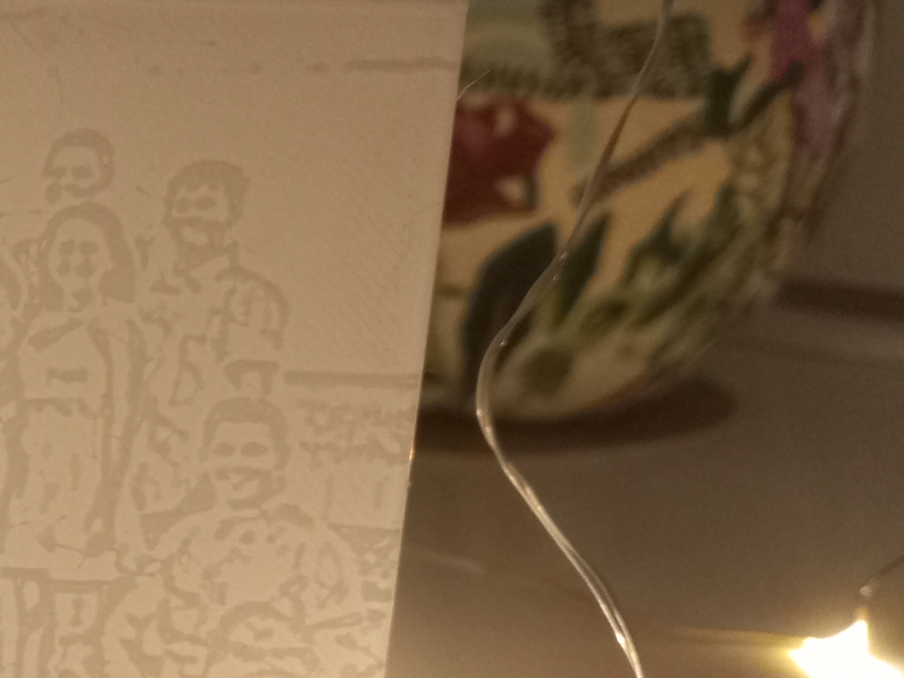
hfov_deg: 18.1
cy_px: 726
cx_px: -555
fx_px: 2428
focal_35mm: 93
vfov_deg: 15.5
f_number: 1.8
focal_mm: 4.6
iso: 500
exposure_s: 1/25
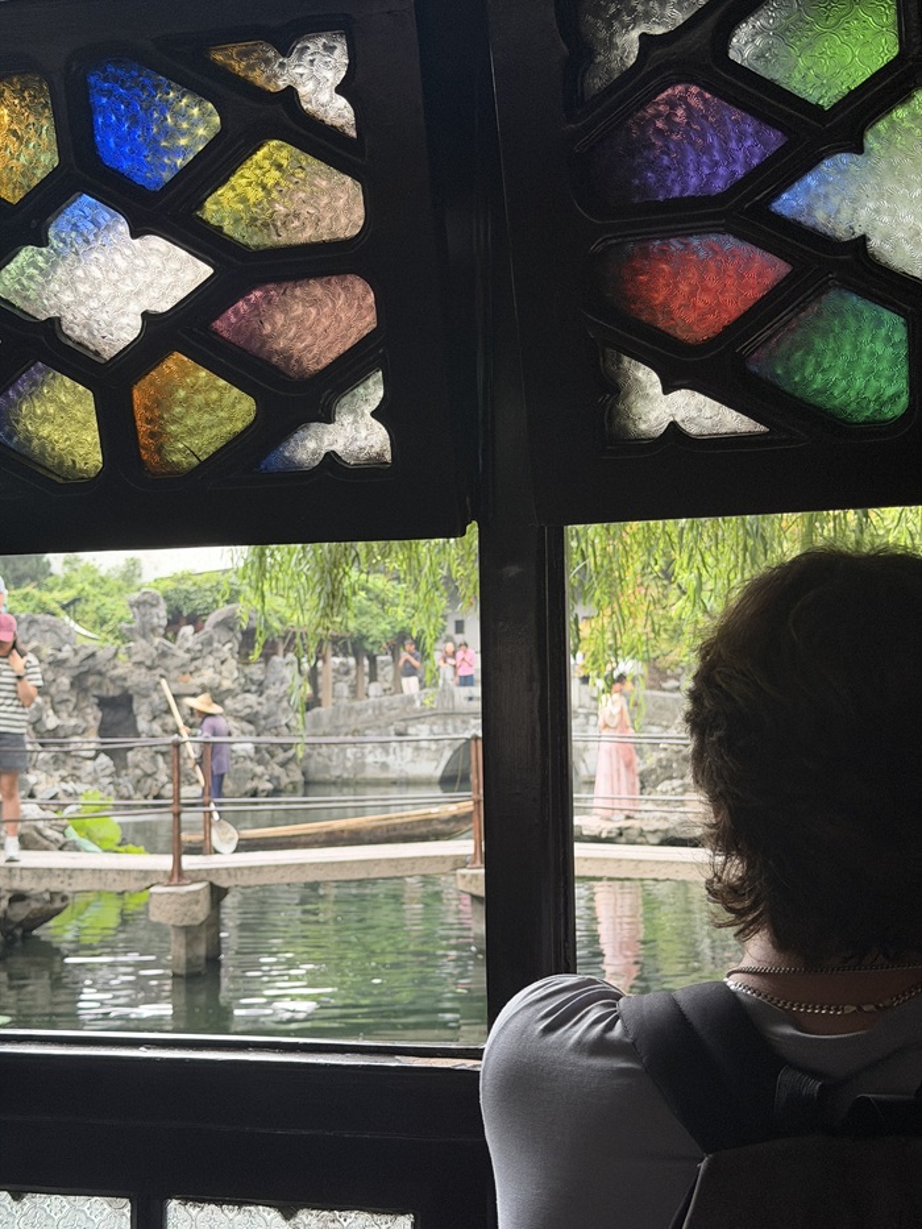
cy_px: 614
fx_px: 1704
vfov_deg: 39.7
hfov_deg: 30.3
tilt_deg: +2.6
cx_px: 461
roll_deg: +0.8
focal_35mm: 48
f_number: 1.78
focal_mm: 6.76
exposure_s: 1/40
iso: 250
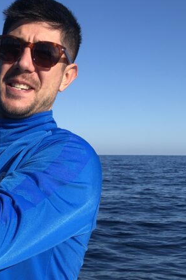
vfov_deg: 29.0
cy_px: 223
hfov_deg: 19.0
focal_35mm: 68
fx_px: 528
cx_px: -33
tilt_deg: -7.4
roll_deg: -1.4
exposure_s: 1/2183
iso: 20
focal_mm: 4
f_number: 1.8
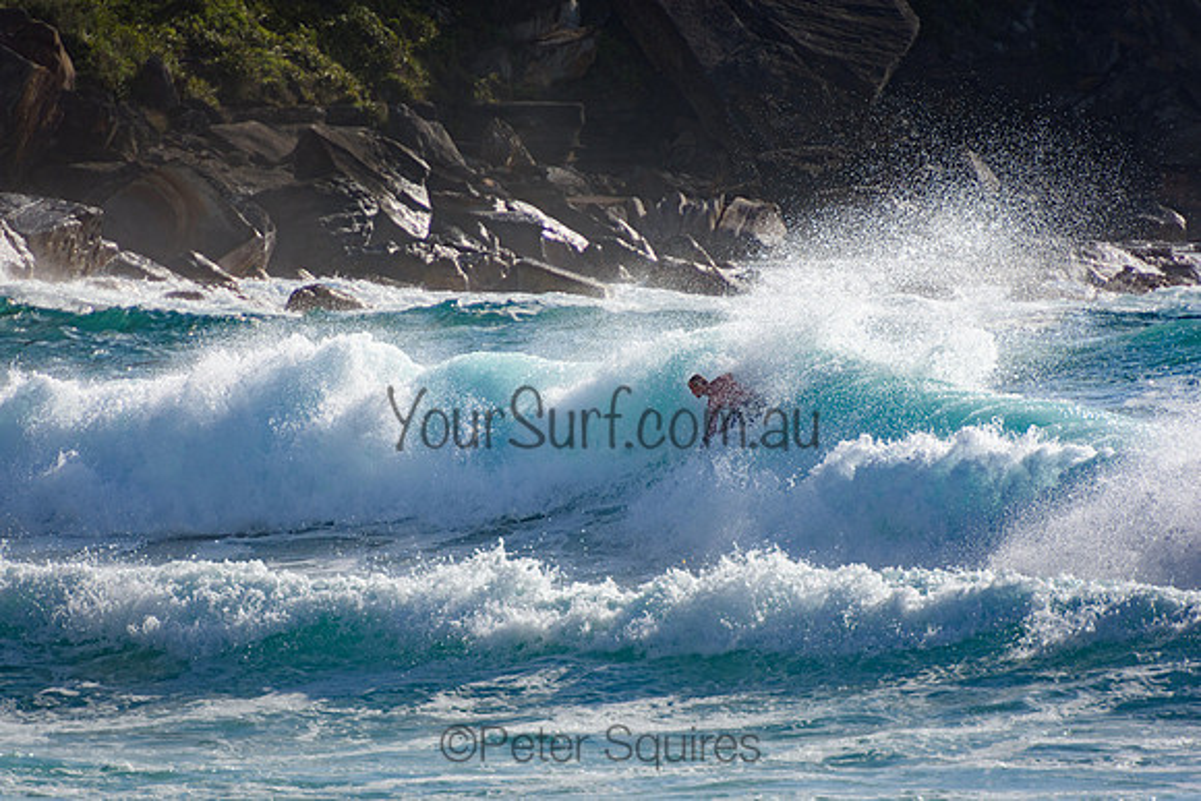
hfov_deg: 3.4
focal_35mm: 600
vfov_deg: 2.3
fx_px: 20020
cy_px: 400
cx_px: 600
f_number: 5.6
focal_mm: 400
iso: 250
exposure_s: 1/2000
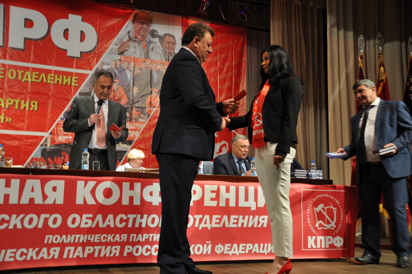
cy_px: 137
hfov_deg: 49.6
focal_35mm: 39
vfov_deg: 34.1
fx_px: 446
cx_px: 206
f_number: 5.6
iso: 400
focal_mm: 26
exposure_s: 1/30
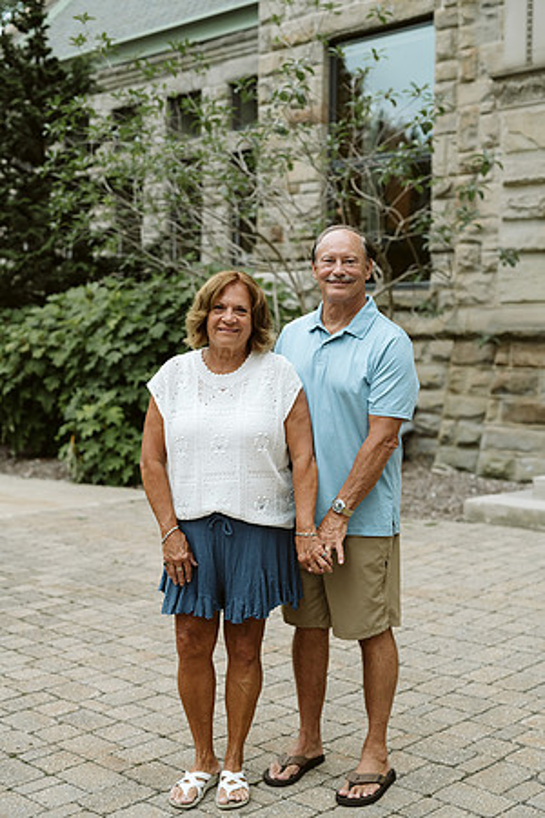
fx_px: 1135
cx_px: 272
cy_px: 409
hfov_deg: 27.0
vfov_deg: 39.6
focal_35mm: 50
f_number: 2.8
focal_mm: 50
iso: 640
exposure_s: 1/320
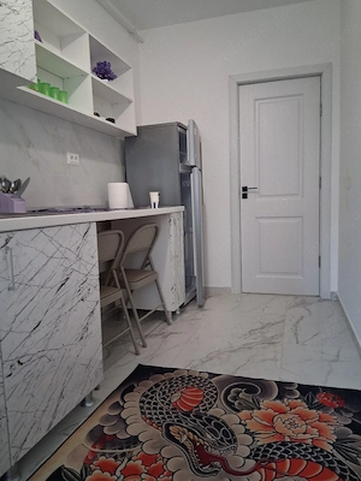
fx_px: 362
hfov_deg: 53.1
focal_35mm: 26
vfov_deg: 67.3
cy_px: 240
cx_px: 180
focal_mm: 3.98
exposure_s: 1/40
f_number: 1.8
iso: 400
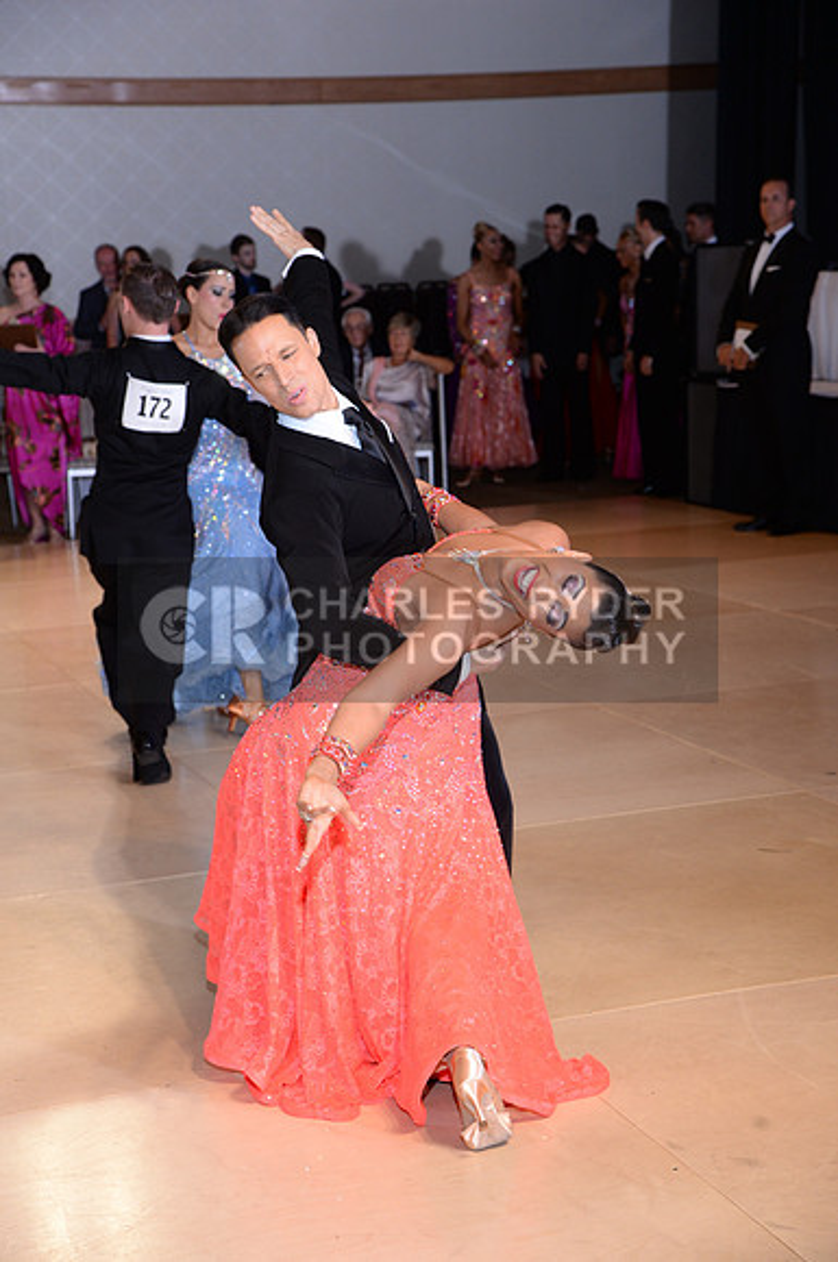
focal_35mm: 66
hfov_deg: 20.6
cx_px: 419
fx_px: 2311
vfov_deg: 30.6
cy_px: 631
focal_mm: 66
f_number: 5.6
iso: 1250
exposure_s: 1/250
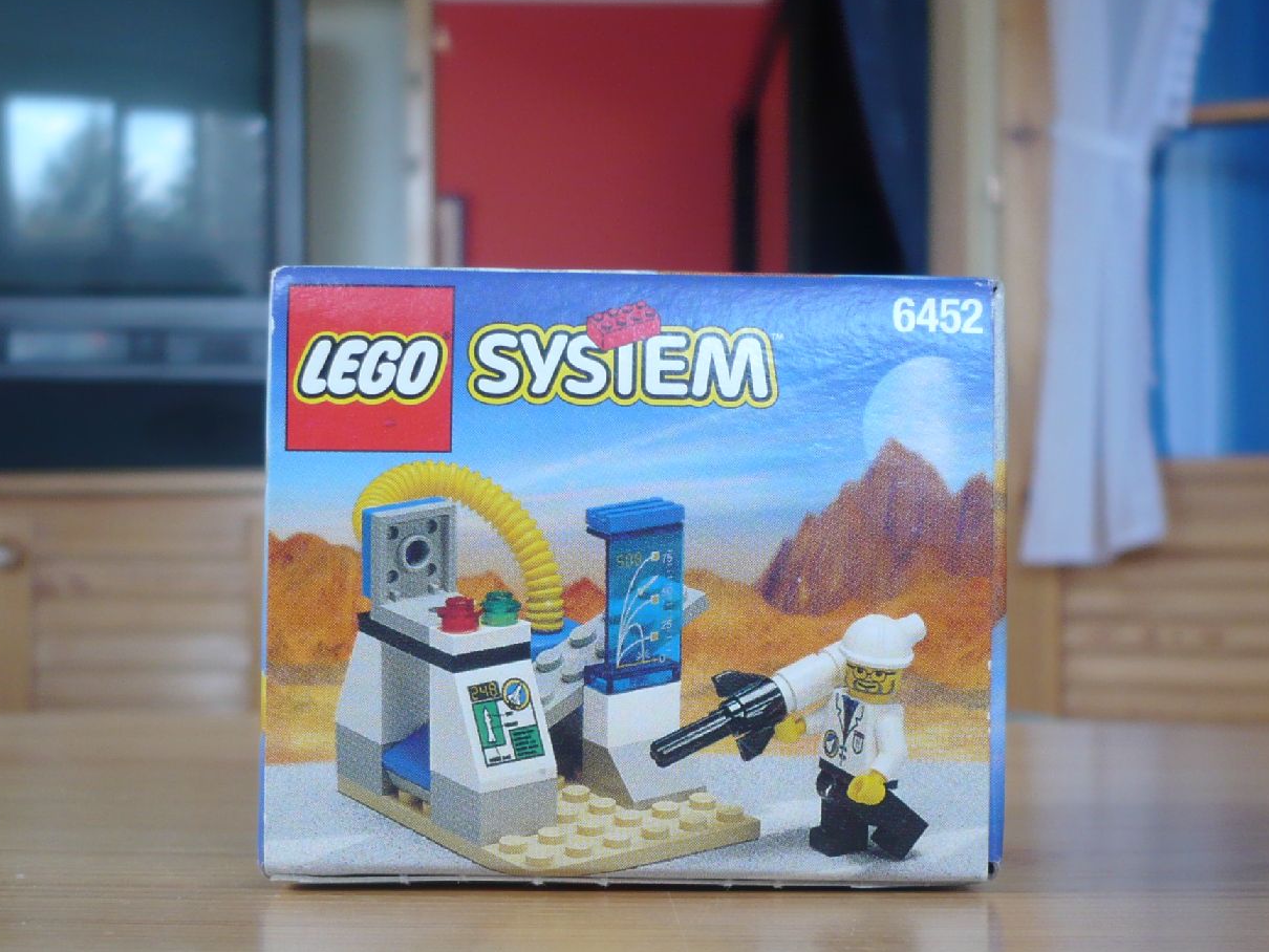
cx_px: 597
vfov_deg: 25.5
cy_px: 647
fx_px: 2090
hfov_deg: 33.8
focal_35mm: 57
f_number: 2.8
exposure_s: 1/40
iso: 100
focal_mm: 5.8
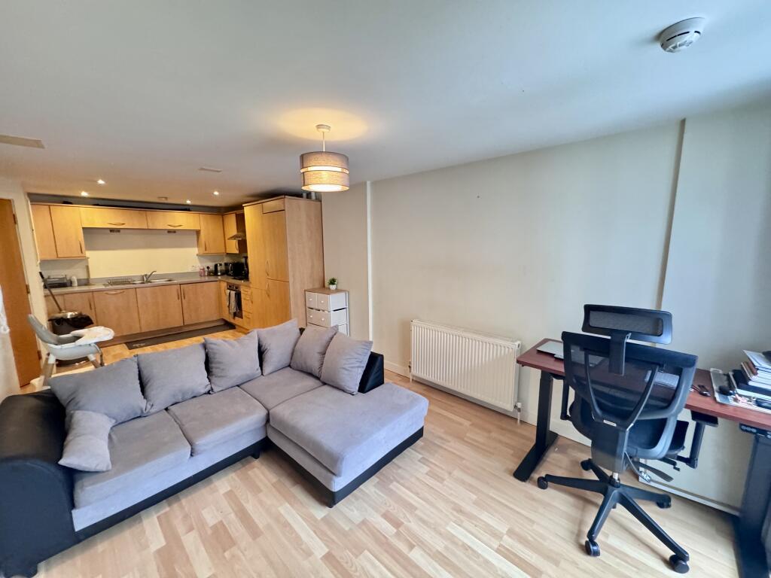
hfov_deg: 102.1
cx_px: 386
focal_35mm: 14
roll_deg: +0.3
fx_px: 312
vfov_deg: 85.7
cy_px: 289
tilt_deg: -8.1
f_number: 2.2
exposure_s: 1/60
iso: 800
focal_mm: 2.22
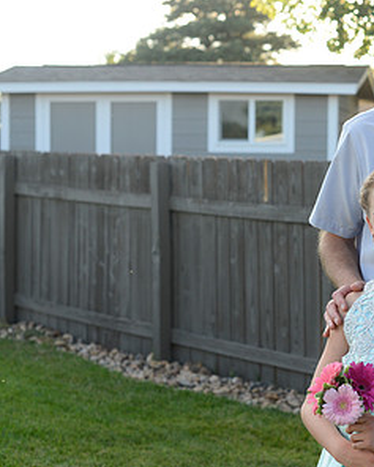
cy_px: 266
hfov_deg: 16.4
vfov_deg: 20.8
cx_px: 382
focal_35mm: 92
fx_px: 1272
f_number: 4.5
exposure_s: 1/400
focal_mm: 50
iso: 400
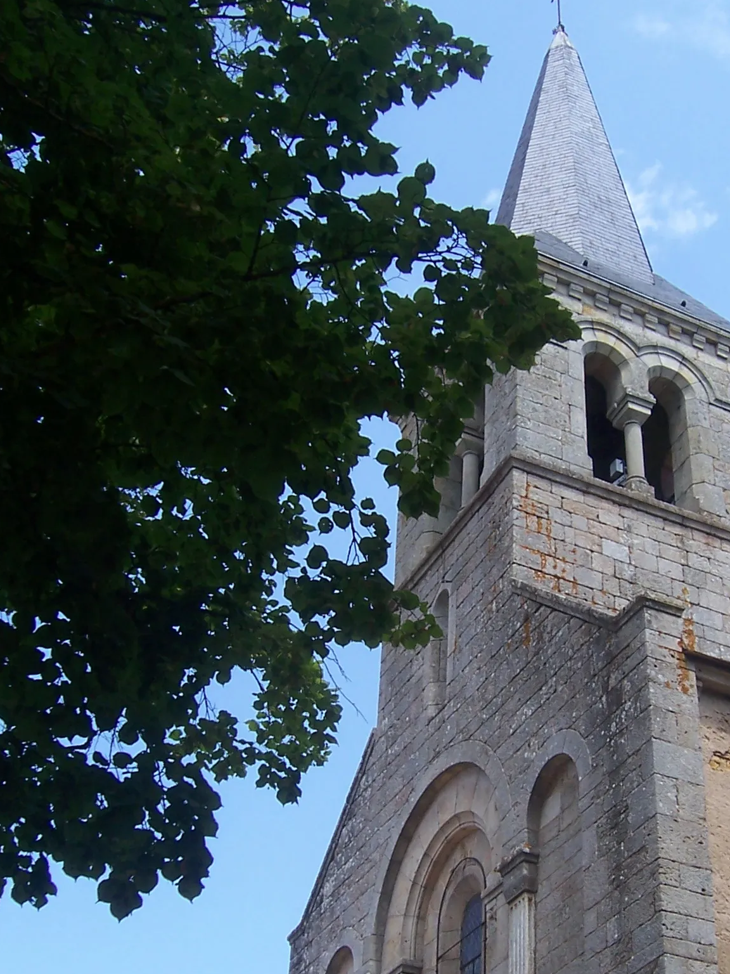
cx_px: 487
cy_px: 588
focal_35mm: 54
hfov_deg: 26.9
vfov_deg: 35.4
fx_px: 1518
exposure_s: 1/250
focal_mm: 6
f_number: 4.8
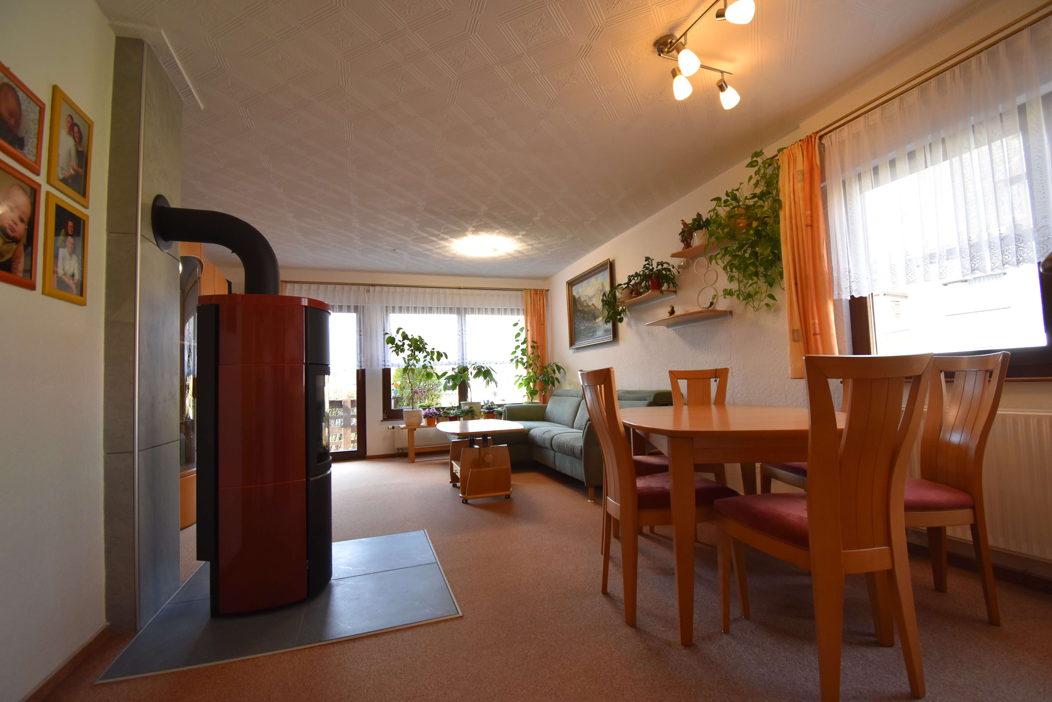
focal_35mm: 15
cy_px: 351
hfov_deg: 100.4
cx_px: 526
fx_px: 438
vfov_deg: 77.4
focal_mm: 10
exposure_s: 1/60
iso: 500
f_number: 4.5
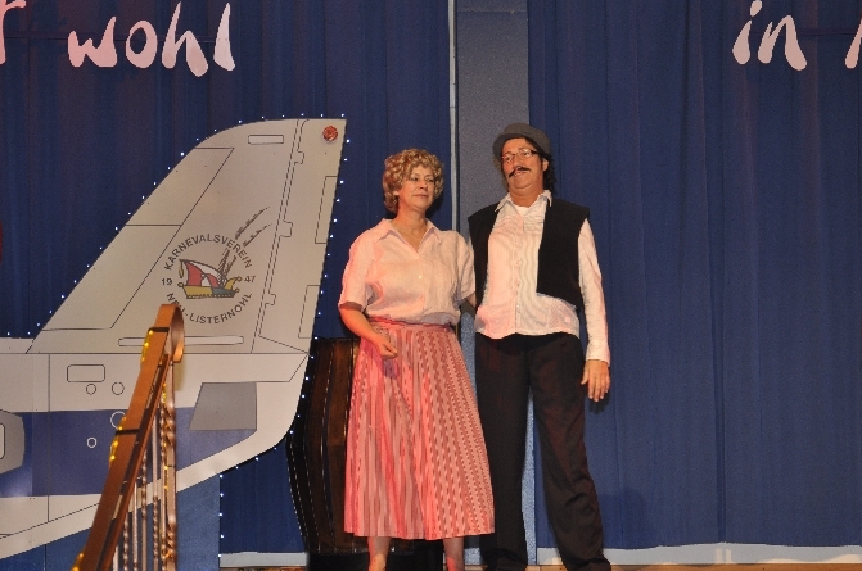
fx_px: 2223
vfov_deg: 14.7
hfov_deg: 21.9
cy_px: 314
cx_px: 489
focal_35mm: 93
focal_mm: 52
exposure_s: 1/60
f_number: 5
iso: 400
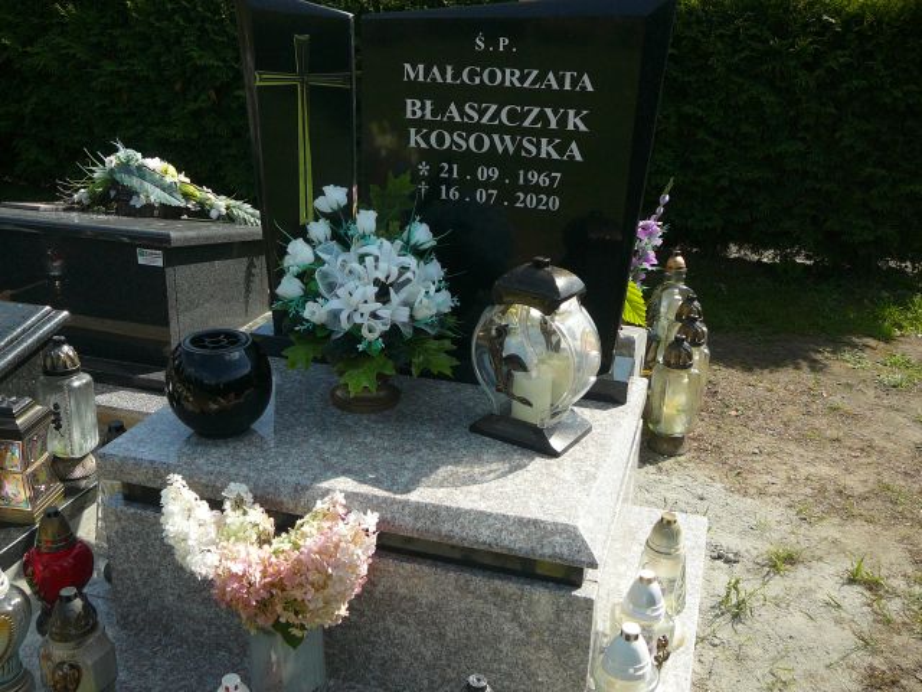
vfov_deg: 40.7
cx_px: 461
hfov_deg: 52.6
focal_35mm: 35
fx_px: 932
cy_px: 346
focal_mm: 5.2
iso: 80
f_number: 2.8
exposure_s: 1/1000
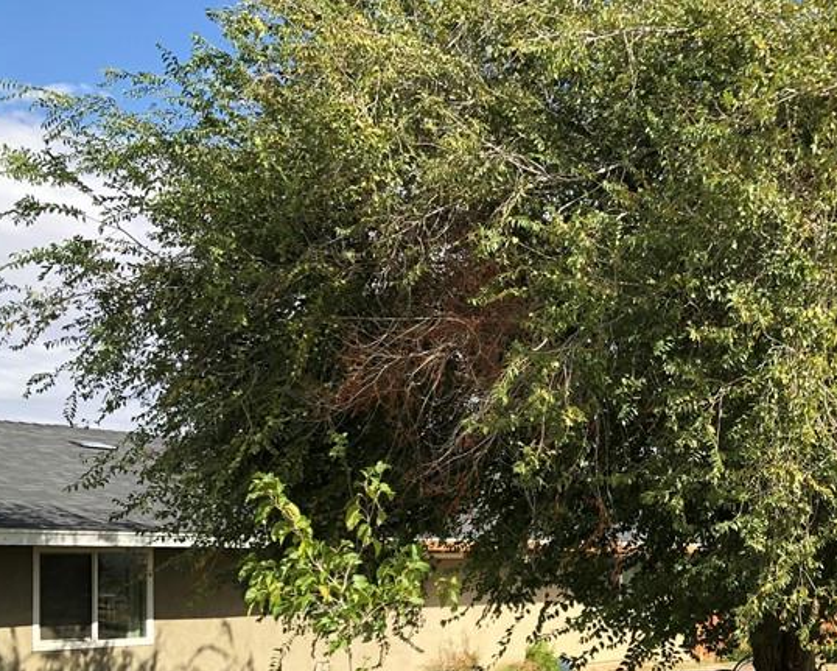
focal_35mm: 52
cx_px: 728
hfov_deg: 34.3
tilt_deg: +0.0
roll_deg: +0.9
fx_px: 1289
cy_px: 546
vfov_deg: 28.5
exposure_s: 1/1372
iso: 20
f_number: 1.8
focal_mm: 3.99
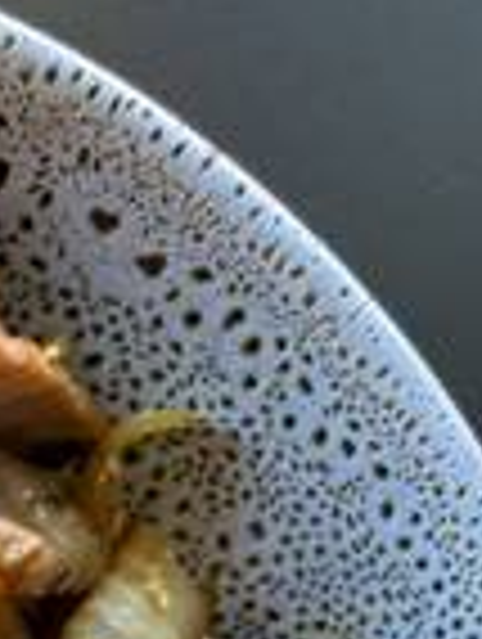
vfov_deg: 12.9
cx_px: -541
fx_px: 2480
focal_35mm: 134
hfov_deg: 10.1
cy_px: 1267
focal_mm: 5.96
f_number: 1.6
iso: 125
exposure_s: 1/50
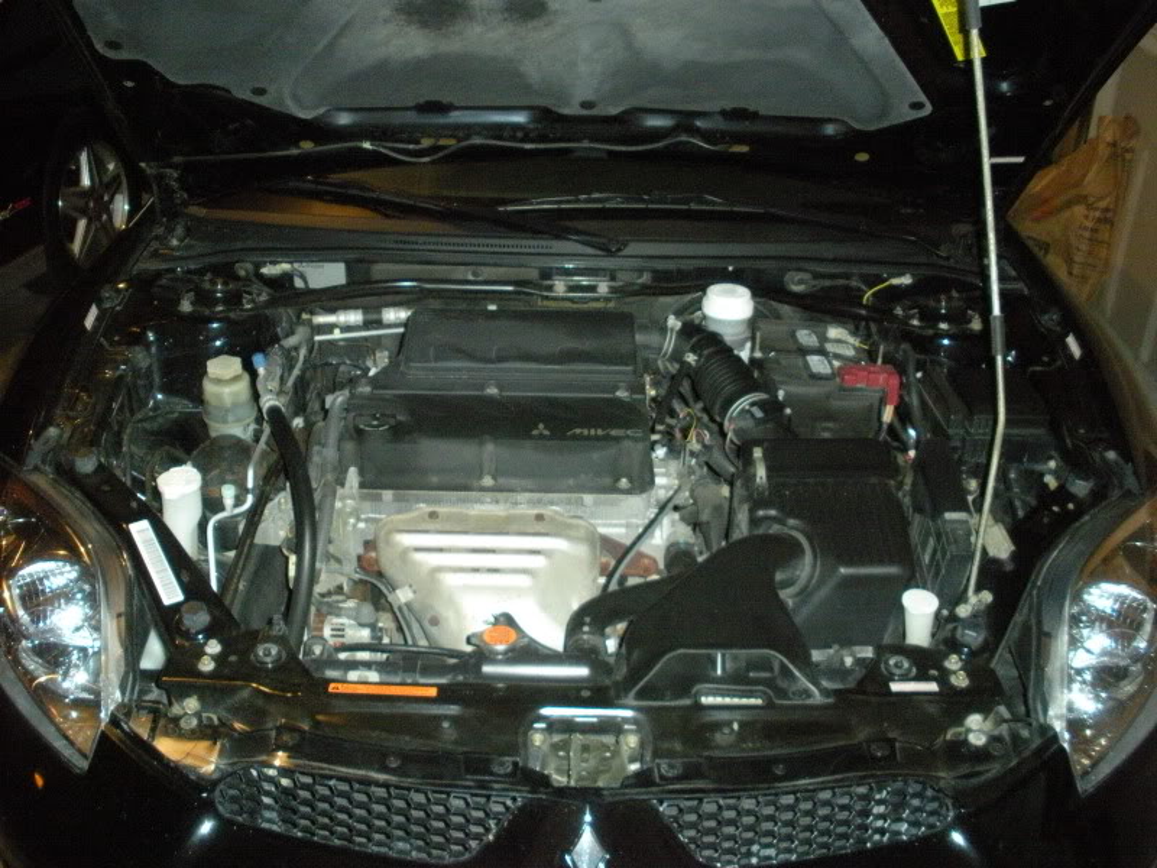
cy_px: 434
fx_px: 1203
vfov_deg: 39.7
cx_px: 578
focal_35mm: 36
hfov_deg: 51.4
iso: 568
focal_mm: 6.3
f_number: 3.5
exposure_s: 1/60
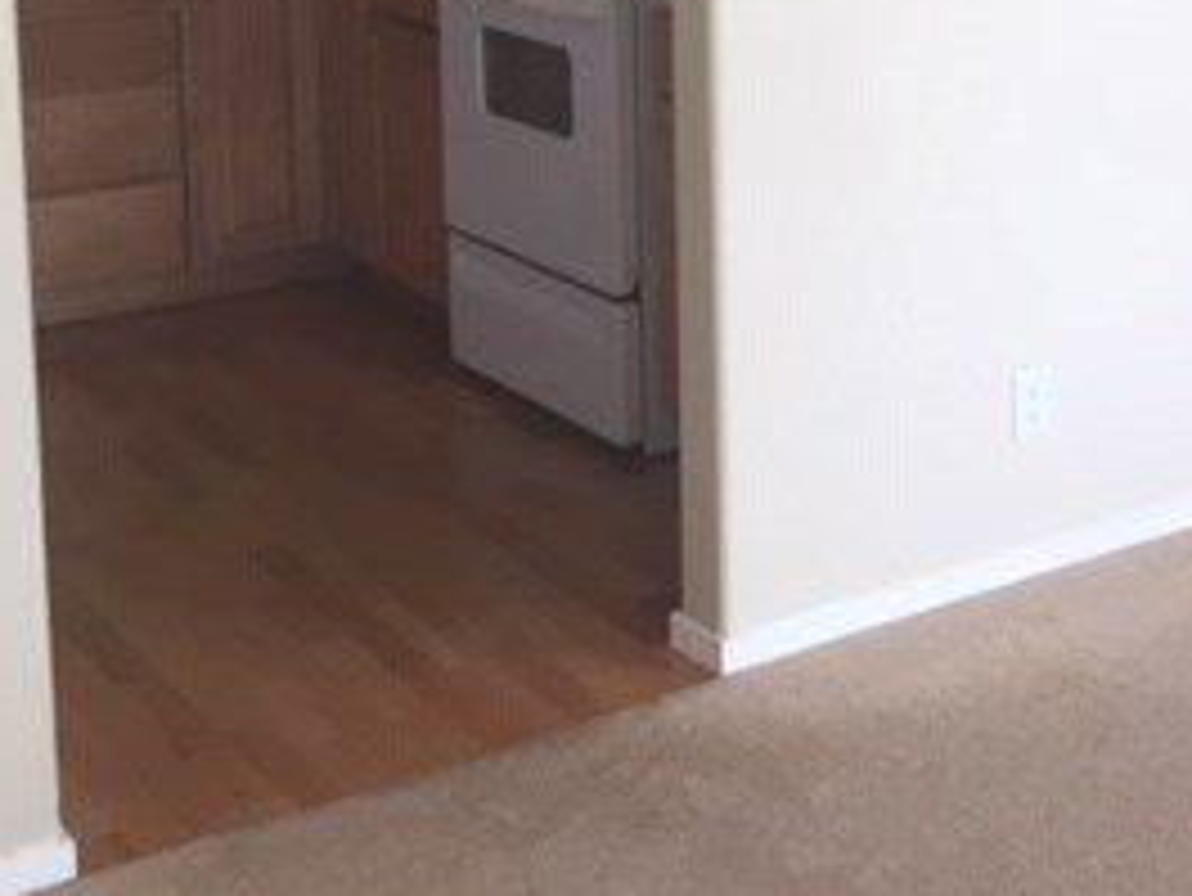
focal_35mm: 70
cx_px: 1349
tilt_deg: -7.4
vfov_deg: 20.0
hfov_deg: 25.5
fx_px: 2412
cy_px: -104
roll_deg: -1.1
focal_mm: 4.15
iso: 32
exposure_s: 1/40
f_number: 2.2
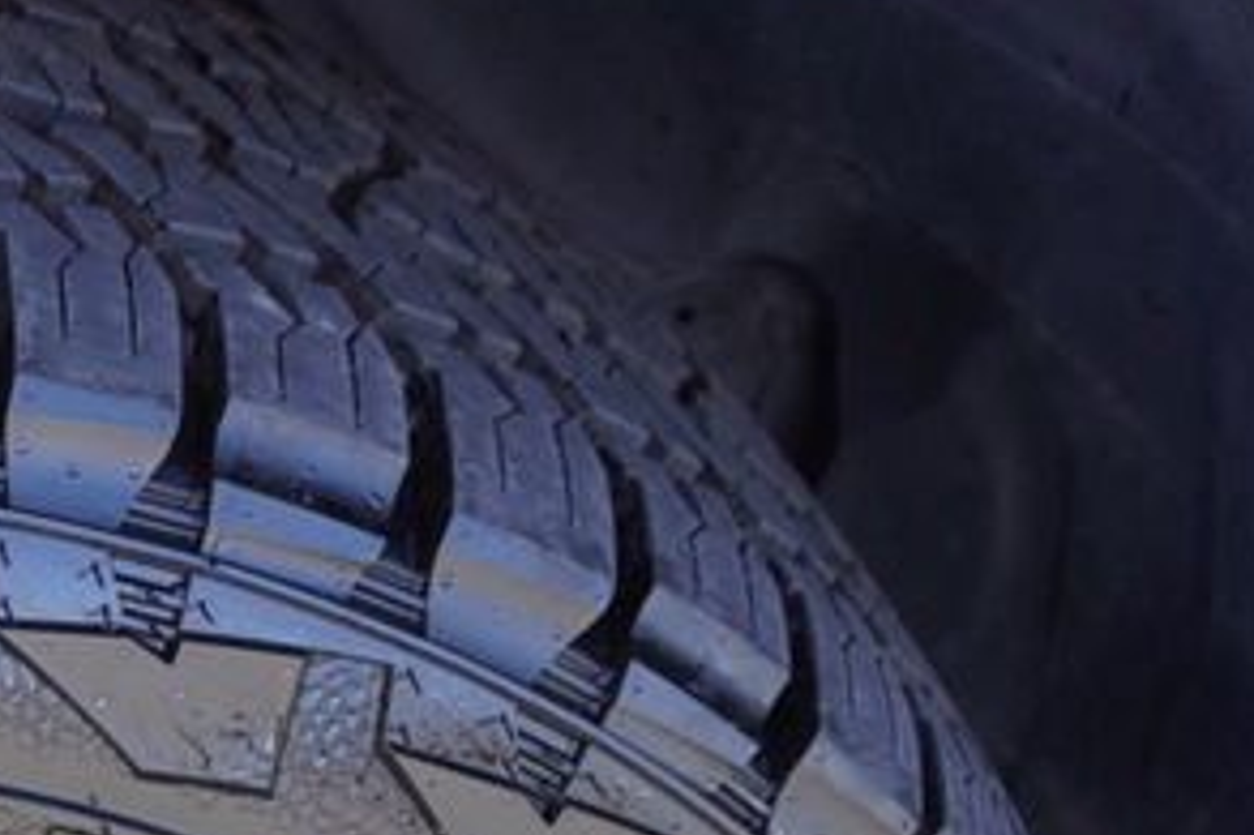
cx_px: -706
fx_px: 2924
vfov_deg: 15.3
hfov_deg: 20.3
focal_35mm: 84
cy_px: 1135
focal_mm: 16
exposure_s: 1/60
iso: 100
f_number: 4
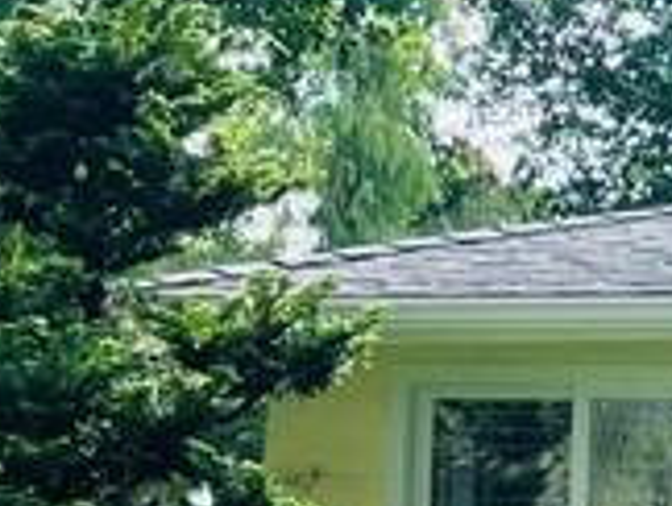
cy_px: 402
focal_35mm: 164
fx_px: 3188
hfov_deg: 10.6
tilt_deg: +5.5
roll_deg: -0.2
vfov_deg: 9.1
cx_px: 1527
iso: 32
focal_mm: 4.2
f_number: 1.6
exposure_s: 1/754
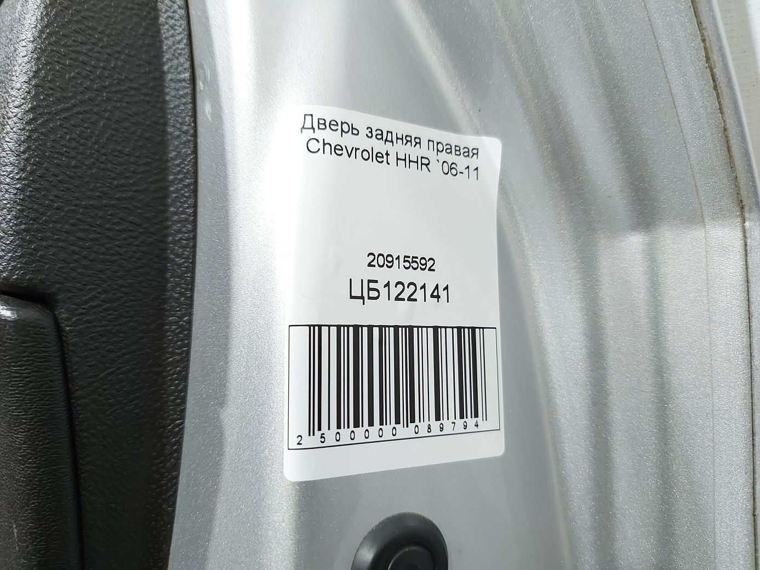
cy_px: 285
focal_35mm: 24
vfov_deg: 56.8
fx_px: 527
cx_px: 380
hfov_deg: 71.6
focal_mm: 5.23
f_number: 1.8
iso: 200
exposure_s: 1/50
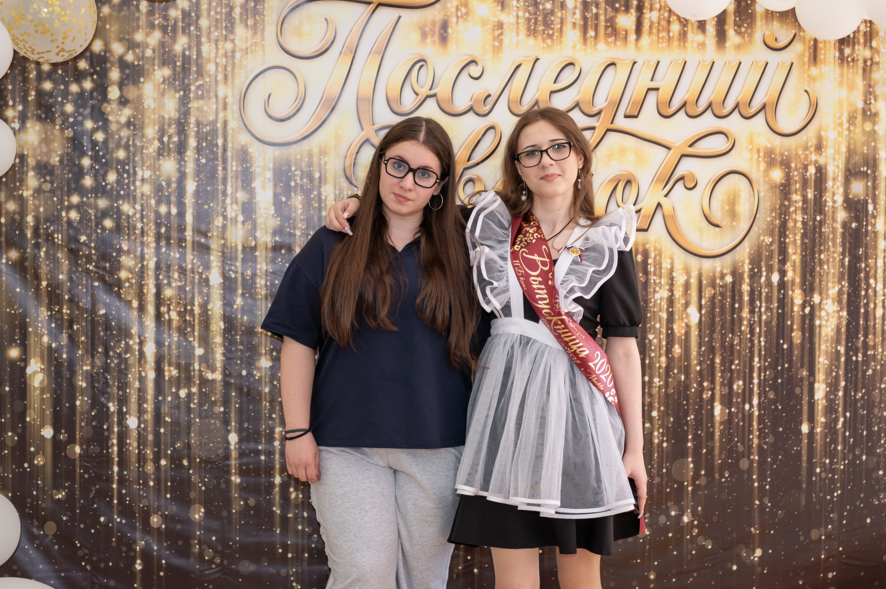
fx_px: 1549
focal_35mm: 63
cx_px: 492
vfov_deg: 21.5
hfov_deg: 31.9
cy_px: 257
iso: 400
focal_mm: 55
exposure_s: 1/200
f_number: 2.8
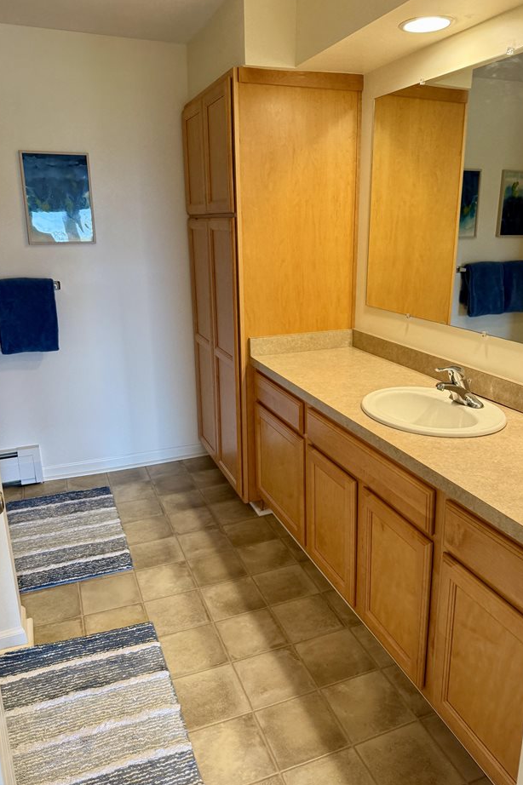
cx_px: 294
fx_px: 567
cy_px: 381
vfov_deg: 69.4
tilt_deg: -14.7
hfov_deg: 49.4
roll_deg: -1.1
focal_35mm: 26
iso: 200
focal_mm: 6.76
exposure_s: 1/120
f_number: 1.78
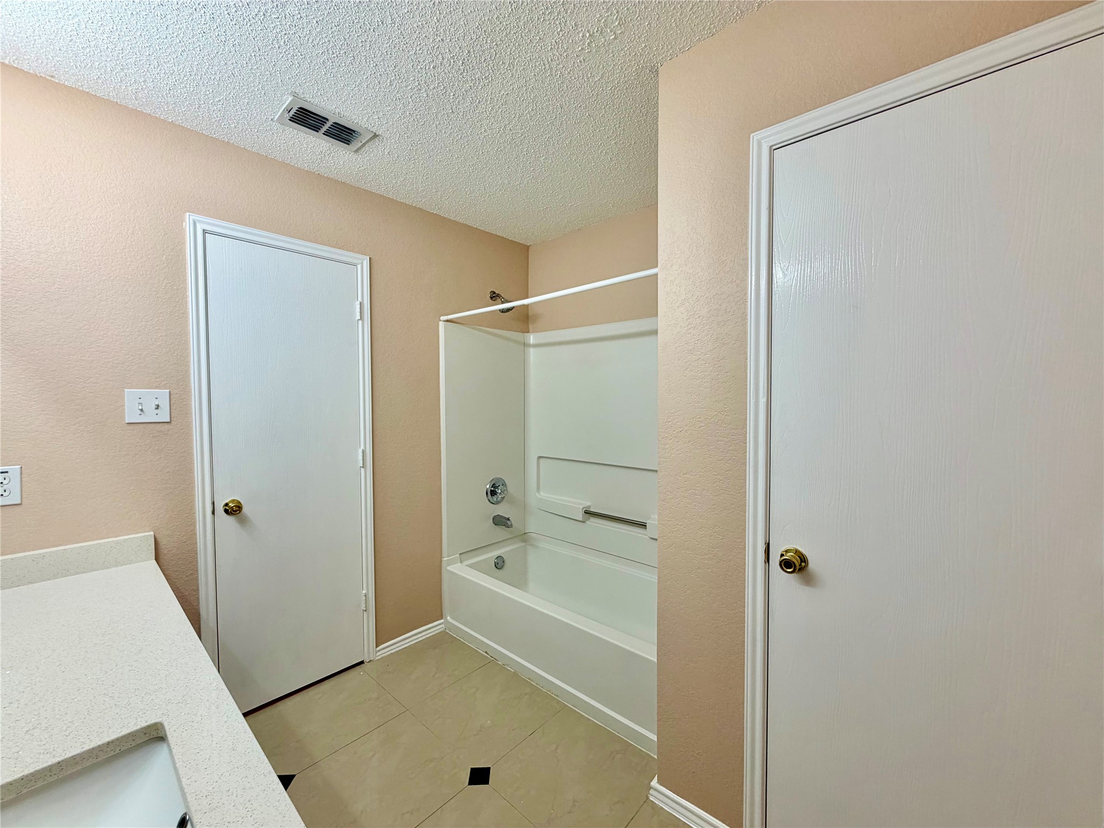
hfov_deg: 102.1
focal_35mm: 14
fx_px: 446
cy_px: 414
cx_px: 552
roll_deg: +0.1
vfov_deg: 85.7
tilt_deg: -2.1
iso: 80
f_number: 2.2
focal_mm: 2.22
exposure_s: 1/120
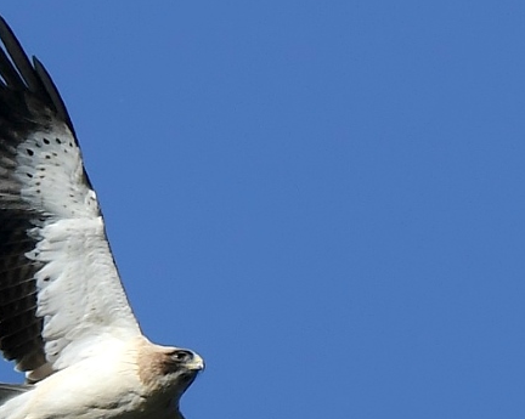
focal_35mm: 1670
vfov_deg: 0.9
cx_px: 219
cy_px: 392
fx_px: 25931
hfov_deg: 1.2
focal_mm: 500
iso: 250
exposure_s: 1/1600
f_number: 5.6
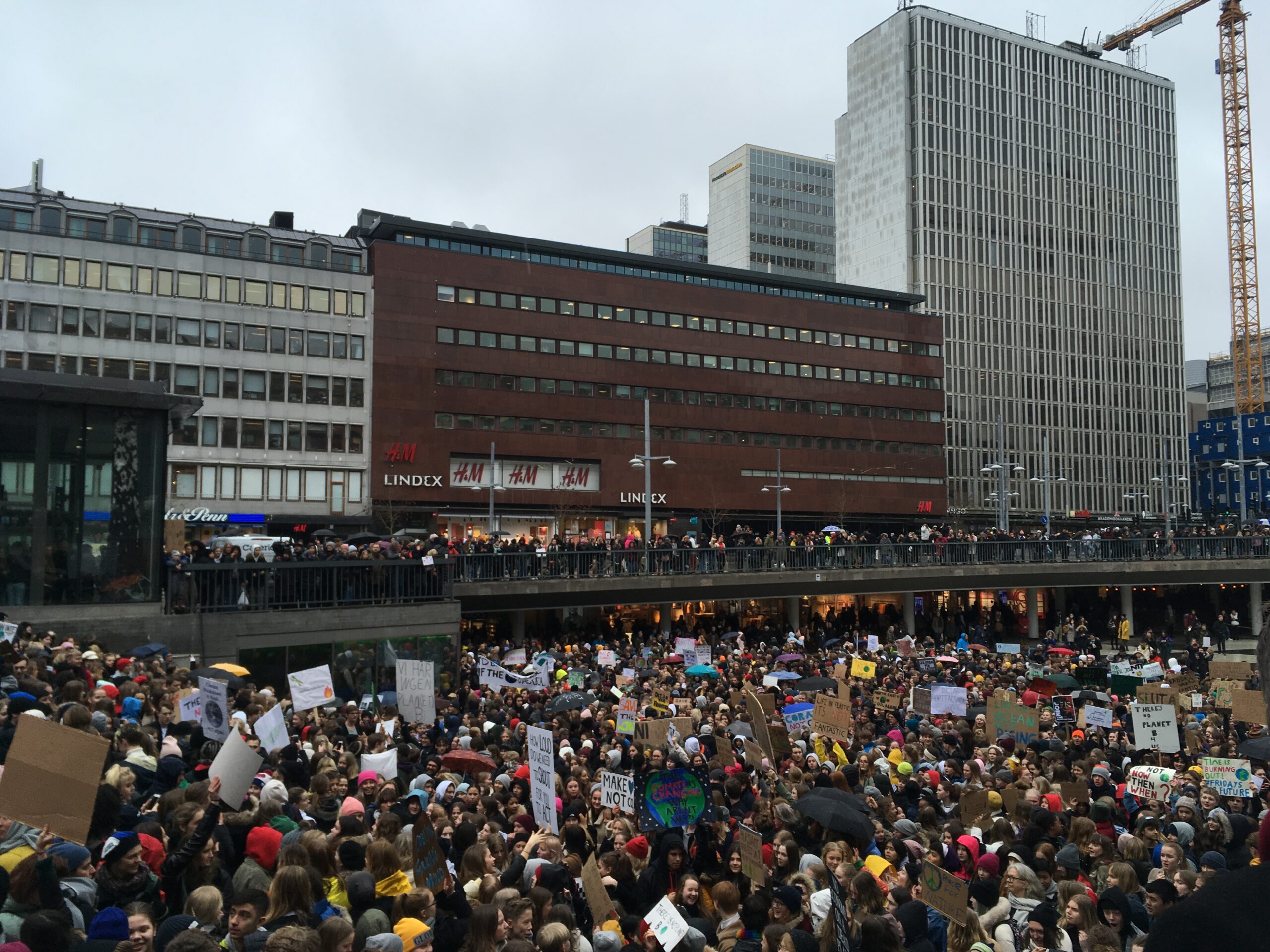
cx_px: 635
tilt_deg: +1.3
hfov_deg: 61.7
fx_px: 1064
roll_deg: +1.9
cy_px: 476
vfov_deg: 48.2
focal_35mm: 29
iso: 25
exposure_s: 1/358
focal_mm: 4.15
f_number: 2.2
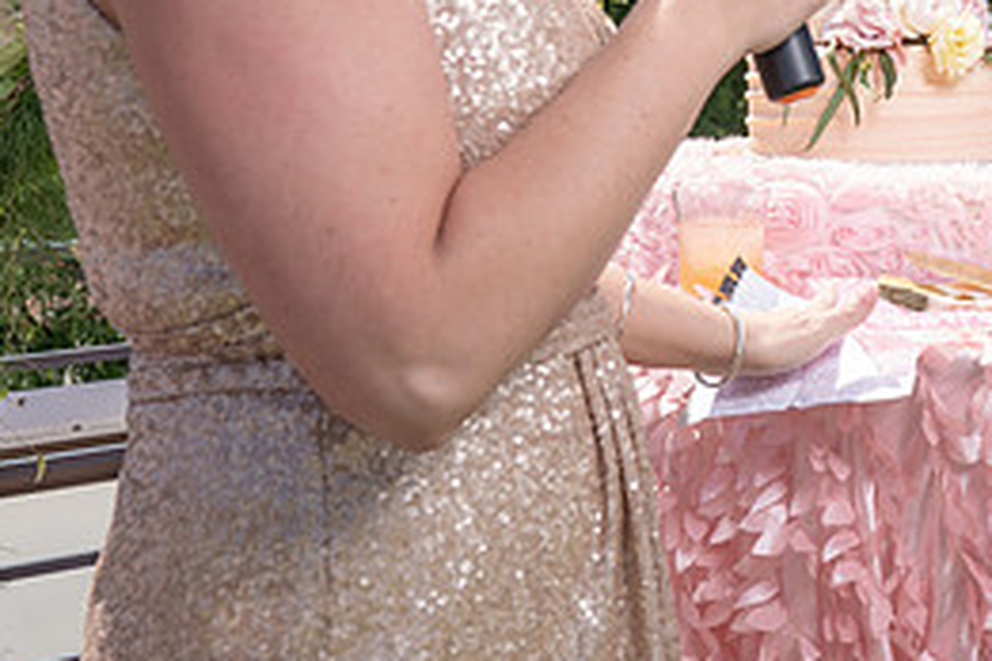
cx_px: 886
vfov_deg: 16.4
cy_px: -52
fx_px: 2232
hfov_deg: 24.4
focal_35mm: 81
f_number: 7.1
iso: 50
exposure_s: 1/250
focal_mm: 35
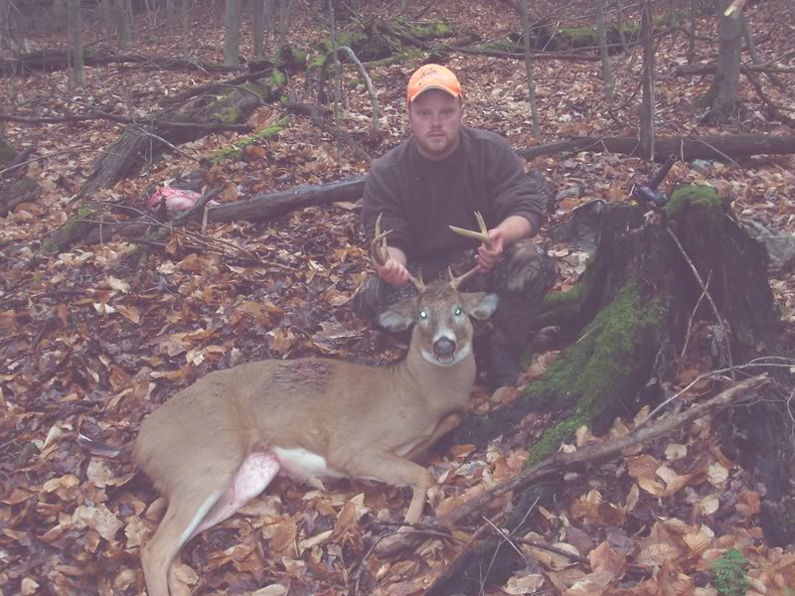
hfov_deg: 36.2
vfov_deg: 27.5
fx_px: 1217
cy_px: 298
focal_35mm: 53
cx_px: 398
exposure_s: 1/60
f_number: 3.4
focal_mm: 8.6
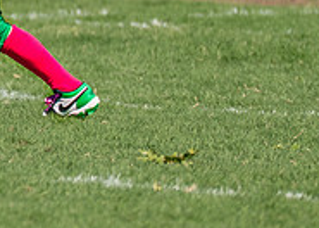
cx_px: -97
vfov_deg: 1.1
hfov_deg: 1.5
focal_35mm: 1314
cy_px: -87
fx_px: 11900
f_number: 2.8
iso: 160
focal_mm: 200
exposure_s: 1/3200
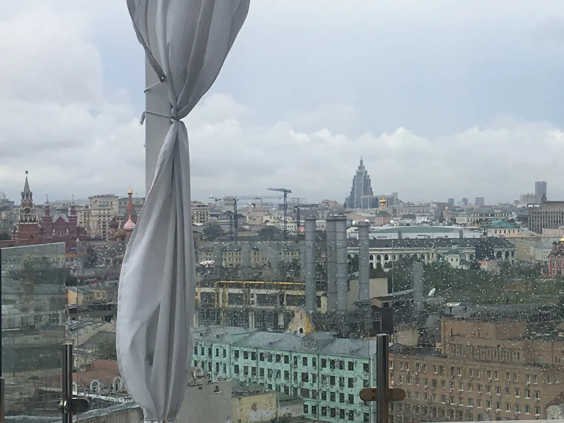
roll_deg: +1.1
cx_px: 531
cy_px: 201
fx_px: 1483
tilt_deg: +0.2
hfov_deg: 21.0
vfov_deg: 16.2
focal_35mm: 91
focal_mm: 4.15
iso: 25
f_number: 2.2
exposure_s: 1/2481
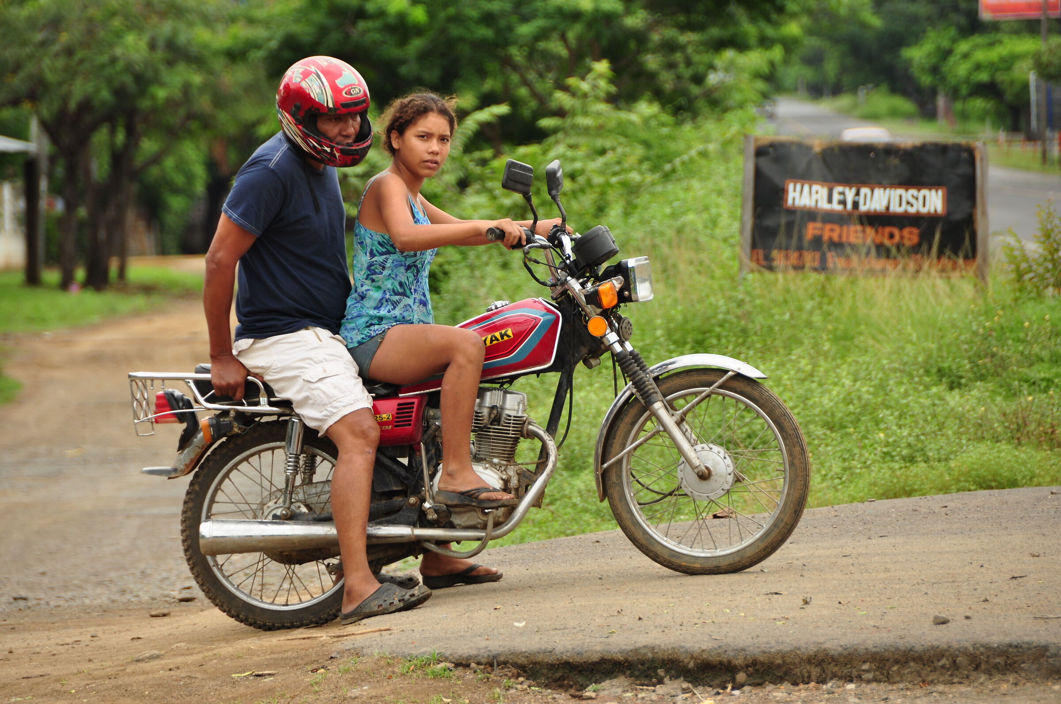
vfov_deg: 4.6
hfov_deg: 6.9
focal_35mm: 300
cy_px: 352
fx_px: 8831
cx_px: 530
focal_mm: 200
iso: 200
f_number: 5.6
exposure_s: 1/320
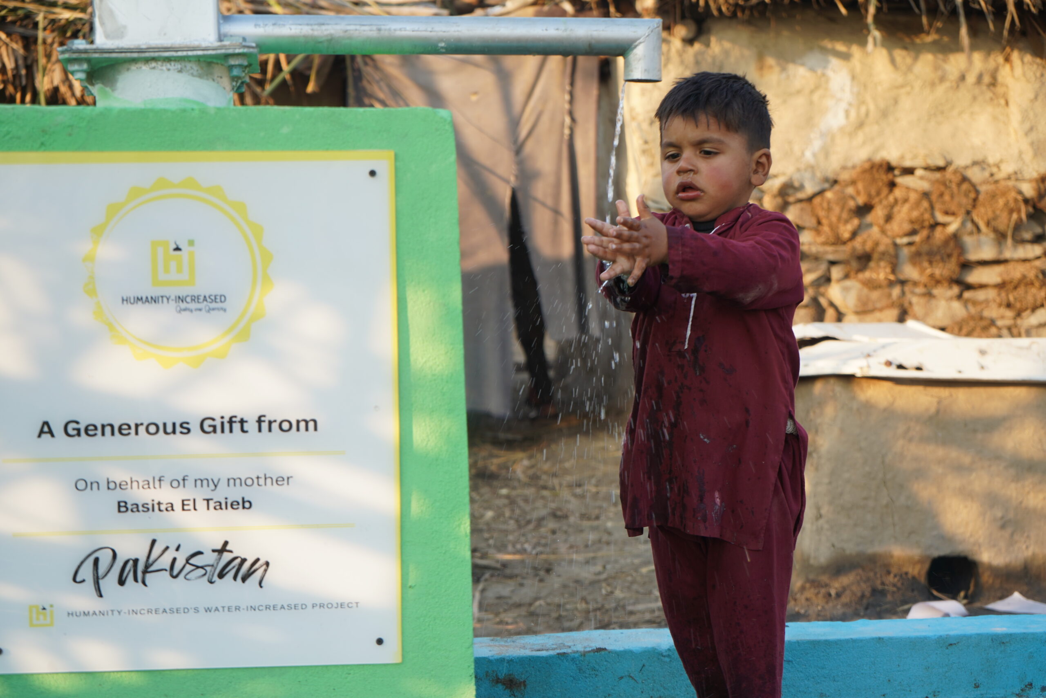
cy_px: 349
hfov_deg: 28.8
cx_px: 523
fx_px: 2034
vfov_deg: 19.5
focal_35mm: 70
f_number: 5.6
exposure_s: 1/160
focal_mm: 70
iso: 160
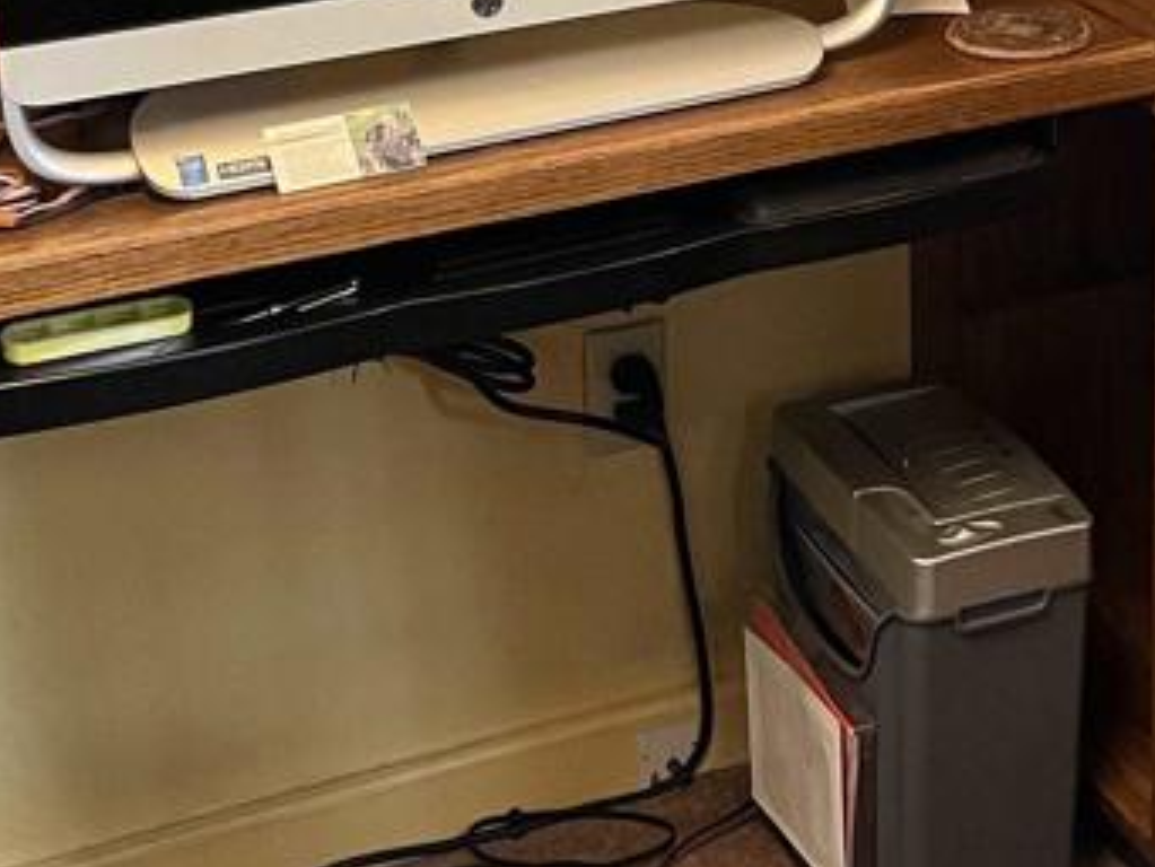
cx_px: 1179
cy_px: -98
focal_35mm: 78
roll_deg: +0.6
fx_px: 2603
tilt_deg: -15.7
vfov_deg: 18.2
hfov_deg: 23.8
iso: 320
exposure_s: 1/60
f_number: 1.6
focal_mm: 5.1
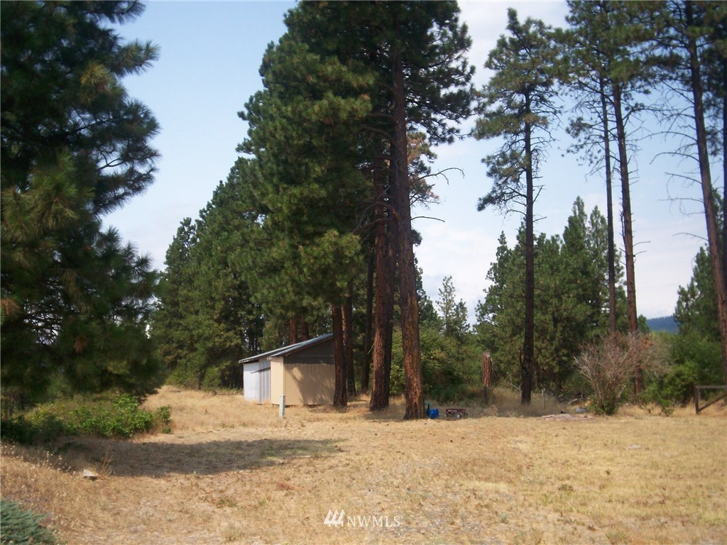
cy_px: 272
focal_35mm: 36
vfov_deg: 39.7
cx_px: 364
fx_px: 756
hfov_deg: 51.4
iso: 100
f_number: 4.5
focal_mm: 5.9
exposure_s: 1/659
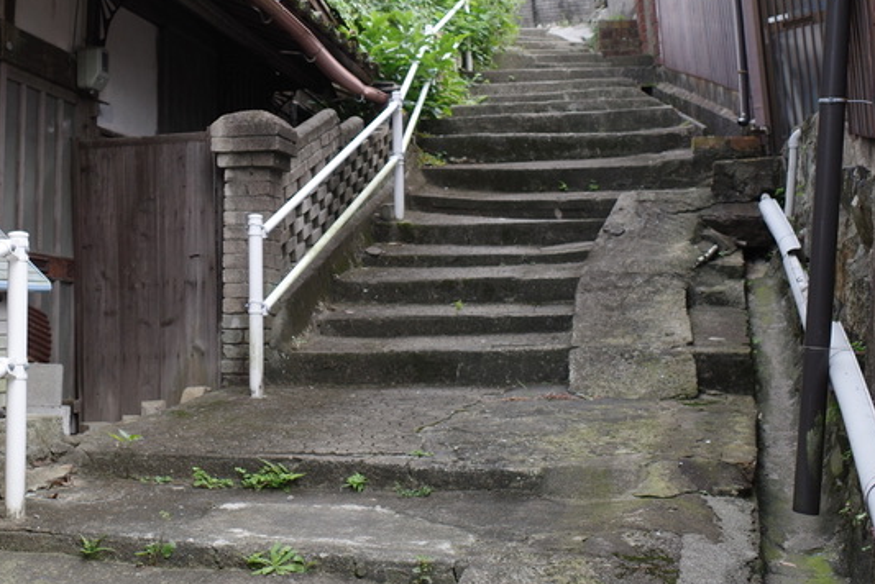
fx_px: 1386
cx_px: 210
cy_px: 84
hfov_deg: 34.2
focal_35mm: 57
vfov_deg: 23.3
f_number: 2.8
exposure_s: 1/125
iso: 200
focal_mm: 18.3
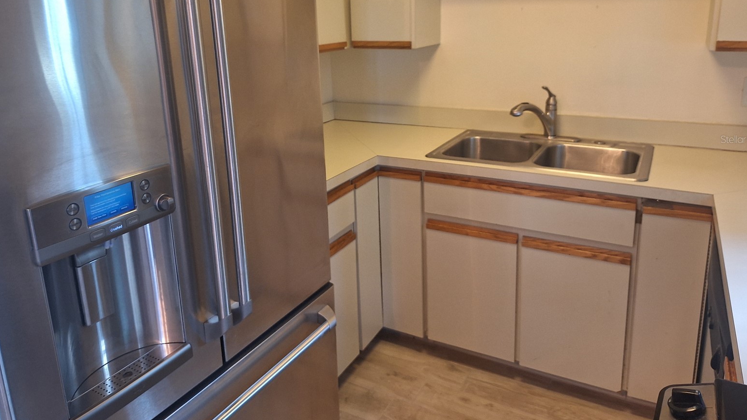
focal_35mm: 26
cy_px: 139
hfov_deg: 71.9
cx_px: 379
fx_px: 515
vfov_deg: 43.7
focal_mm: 5.54
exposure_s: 1/30
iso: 200
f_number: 1.8
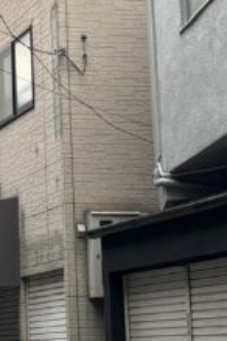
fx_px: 1494
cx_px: -78
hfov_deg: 8.5
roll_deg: +1.4
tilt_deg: +13.4
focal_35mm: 158
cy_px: 14
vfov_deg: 12.9
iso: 50
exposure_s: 1/840
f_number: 1.6
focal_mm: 5.96
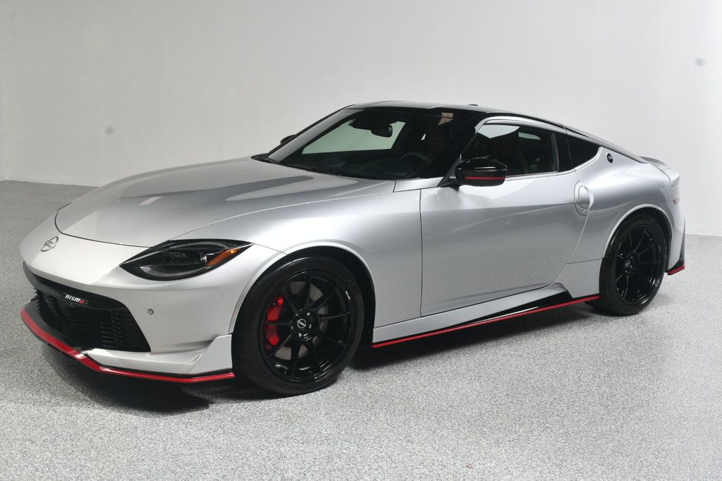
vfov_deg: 33.4
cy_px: 240
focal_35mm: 40
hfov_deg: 48.5
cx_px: 361
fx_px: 802
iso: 100
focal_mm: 27
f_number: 11
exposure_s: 1/160
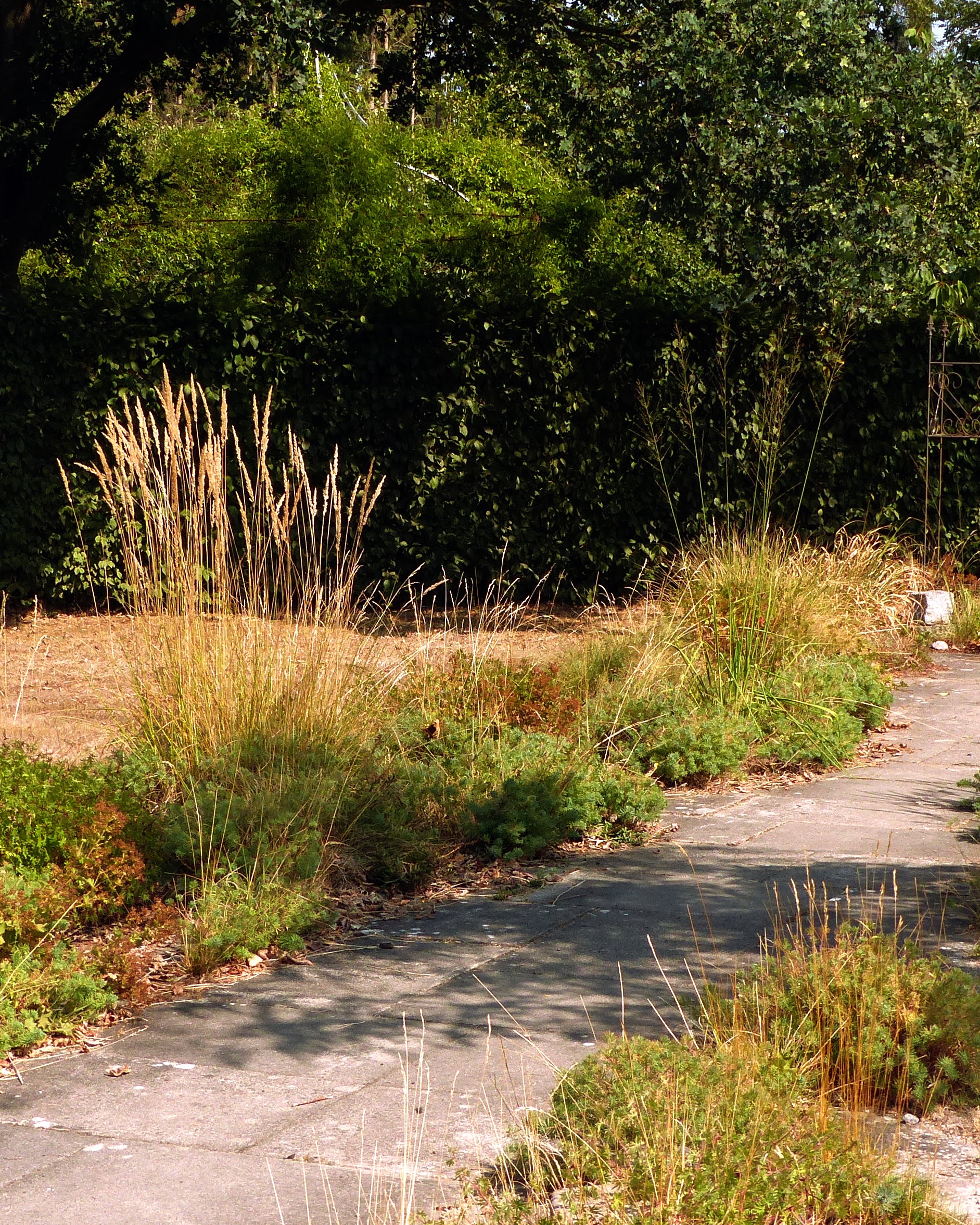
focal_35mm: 73
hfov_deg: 21.0
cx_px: 449
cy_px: 595
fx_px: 2646
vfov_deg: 26.1
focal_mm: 7.8
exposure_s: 1/640
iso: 100
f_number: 4
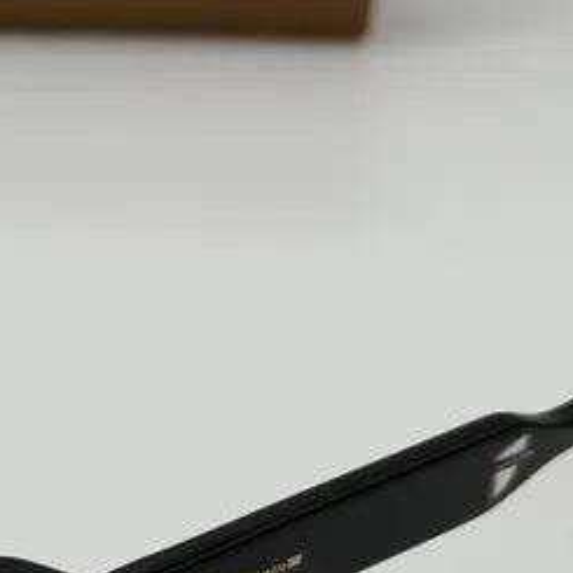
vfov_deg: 9.9
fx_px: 3315
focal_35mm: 177
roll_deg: -0.6
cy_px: 370
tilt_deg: -26.0
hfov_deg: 9.7
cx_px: -210
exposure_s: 1/545
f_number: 1.78
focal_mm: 6.76
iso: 64
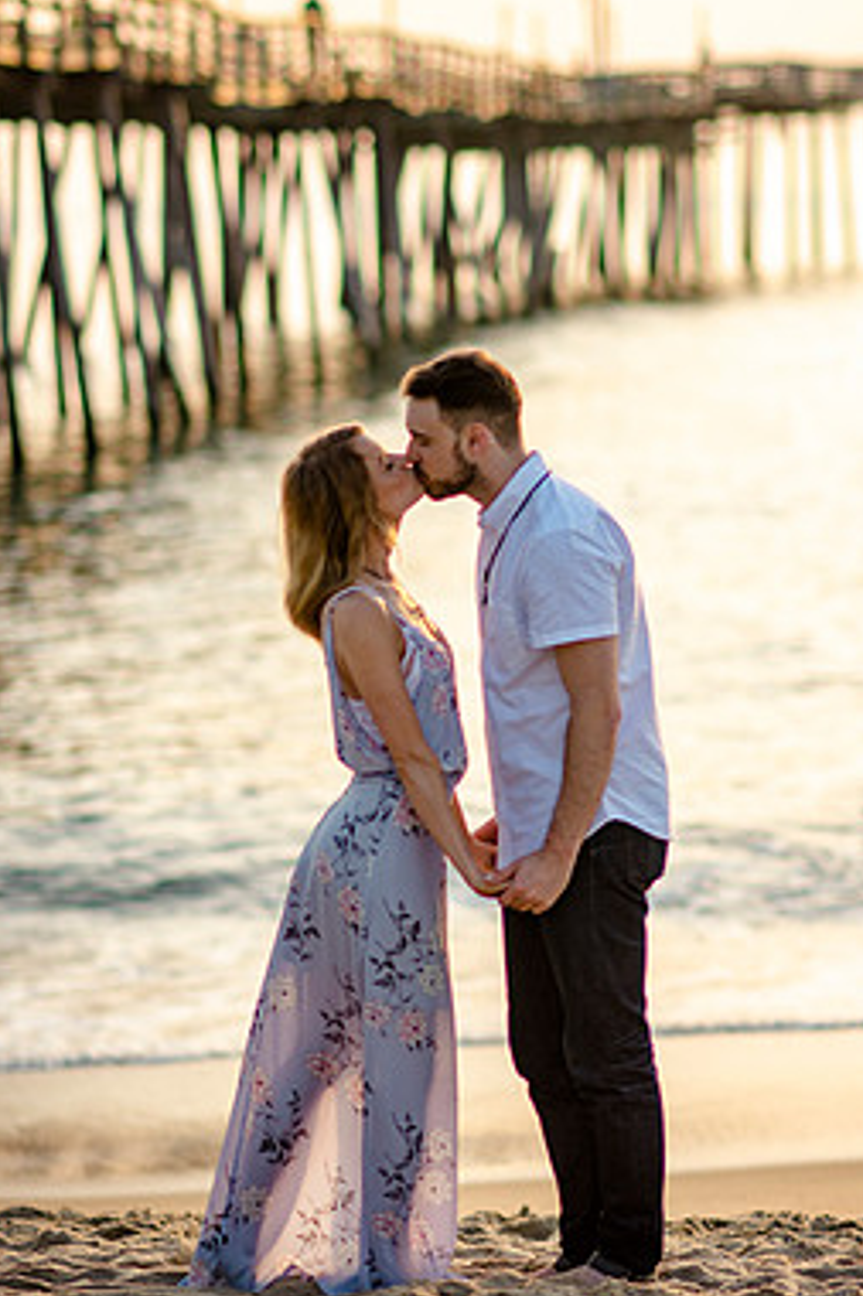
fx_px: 5434
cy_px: 559
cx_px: 495
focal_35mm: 151
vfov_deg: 13.6
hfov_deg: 9.1
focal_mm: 85
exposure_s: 1/4000
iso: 250
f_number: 1.8
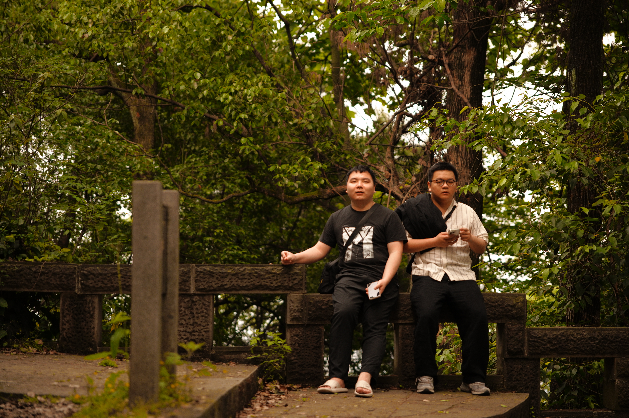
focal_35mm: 105
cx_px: 314
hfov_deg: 19.5
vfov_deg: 13.0
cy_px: 209
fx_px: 1833
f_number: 2.8
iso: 400
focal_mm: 105
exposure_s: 1/1000
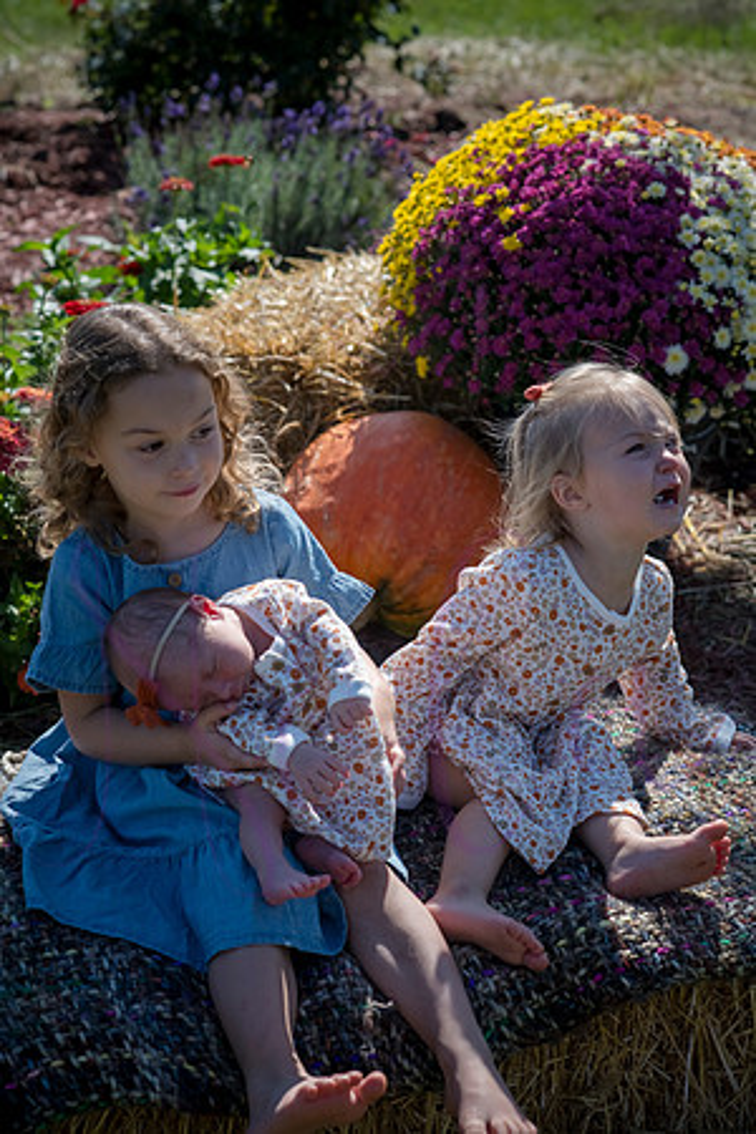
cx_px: 378
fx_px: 2677
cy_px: 567
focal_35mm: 85
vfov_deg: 23.9
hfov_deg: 16.1
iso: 400
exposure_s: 1/1250
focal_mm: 85
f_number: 6.3
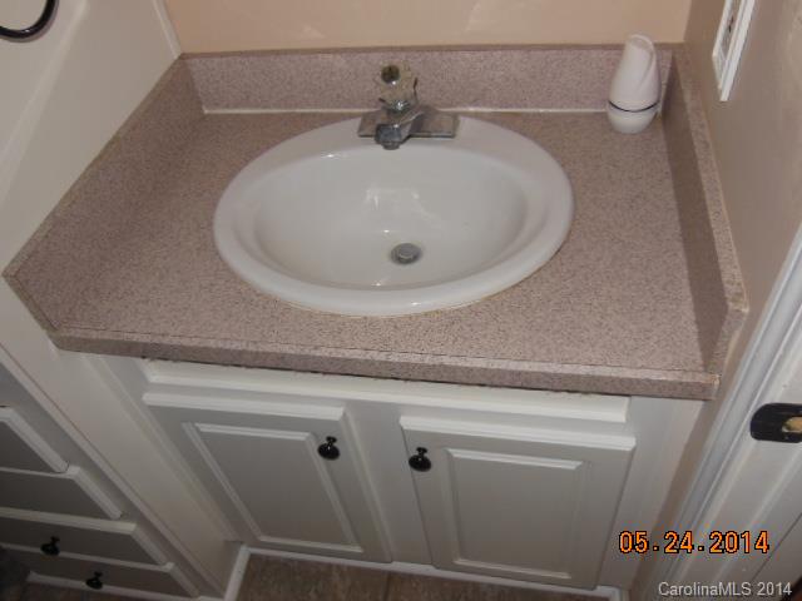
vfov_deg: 48.2
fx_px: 672
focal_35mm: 29
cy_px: 300
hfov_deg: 61.7
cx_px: 401
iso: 125
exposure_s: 1/25
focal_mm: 5.2
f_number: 3.7
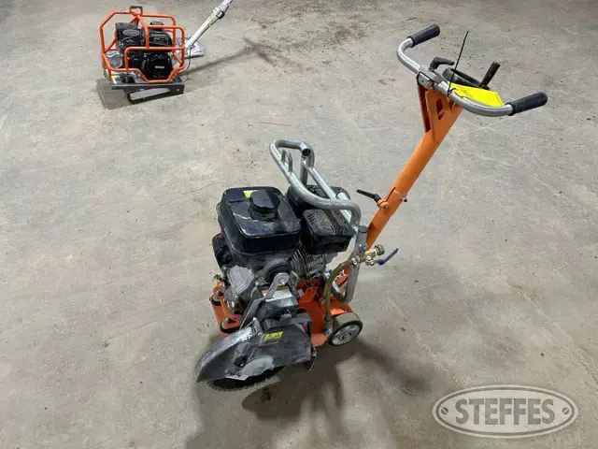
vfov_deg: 56.8
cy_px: 224
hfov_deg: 71.6
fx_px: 415
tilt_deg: -43.8
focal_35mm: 24
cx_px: 299
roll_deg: +0.3
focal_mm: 6.86
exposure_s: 1/100
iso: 250
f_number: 1.78
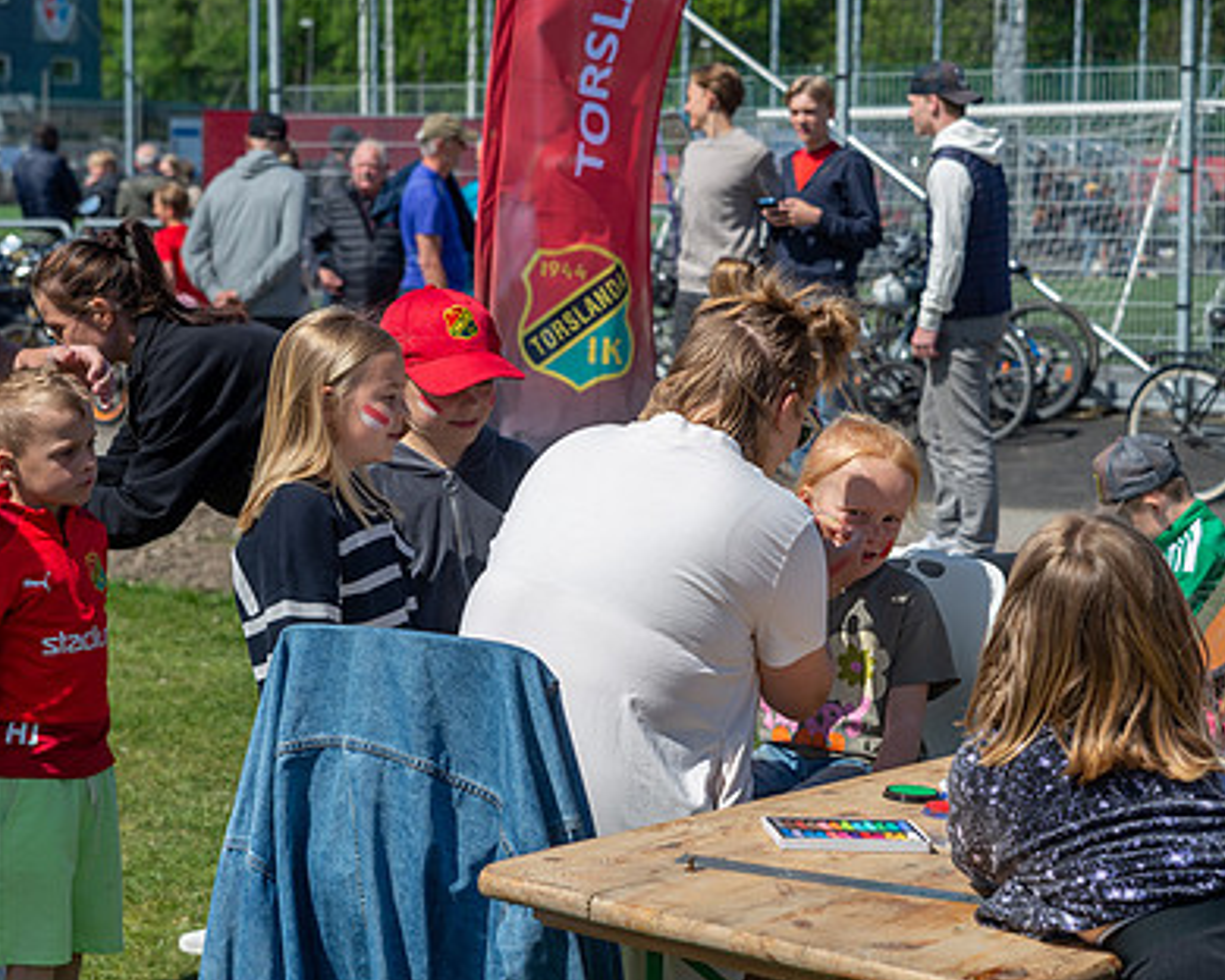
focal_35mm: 98
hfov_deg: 19.5
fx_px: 3553
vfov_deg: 15.7
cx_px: 858
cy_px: 558
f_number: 4
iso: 100
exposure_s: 1/800
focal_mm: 70
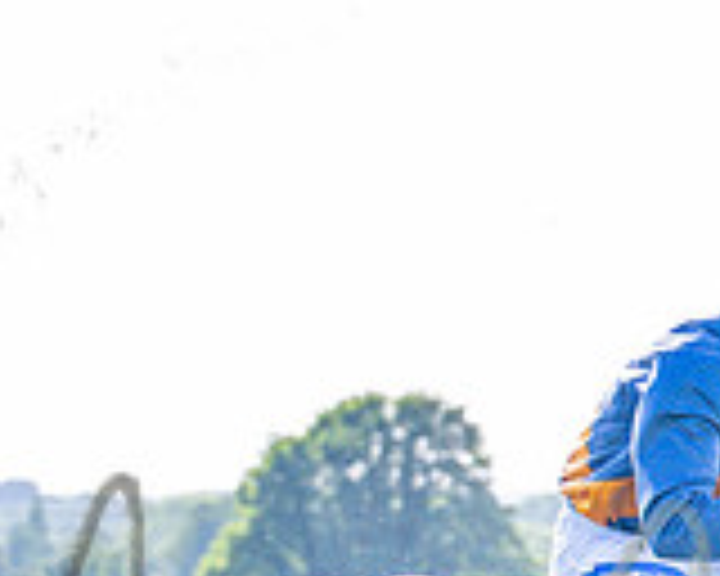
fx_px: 7224
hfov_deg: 5.6
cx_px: 1093
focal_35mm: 339
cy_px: 729
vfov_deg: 4.5
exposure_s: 1/1250
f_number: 4
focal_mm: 70
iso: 320
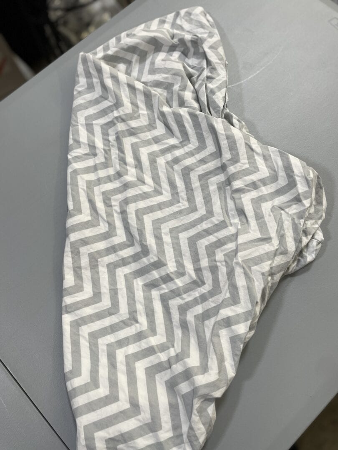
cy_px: 225
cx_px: 169
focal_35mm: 26
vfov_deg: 67.3
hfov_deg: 53.1
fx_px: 338
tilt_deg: -73.6
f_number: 1.6
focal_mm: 4.2
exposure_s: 1/120
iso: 64
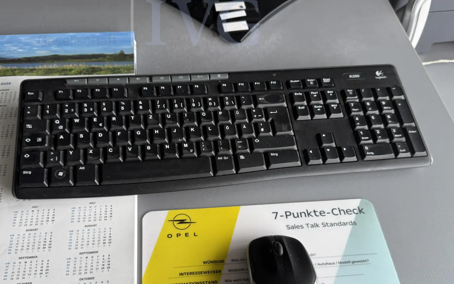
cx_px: 217
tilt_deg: -53.3
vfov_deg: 37.0
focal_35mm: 34
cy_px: 181
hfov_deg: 56.7
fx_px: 421
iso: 64
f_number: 1.78
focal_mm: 6.76
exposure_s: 1/153
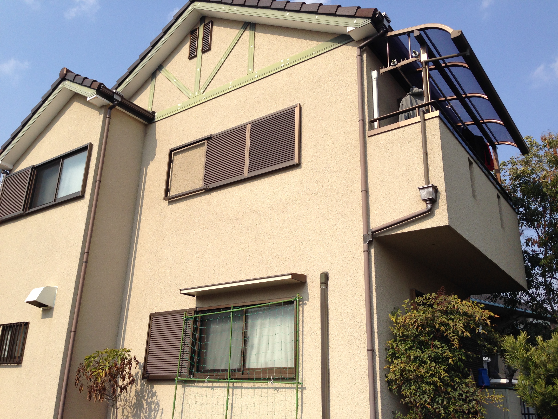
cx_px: 279
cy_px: 210
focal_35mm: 33
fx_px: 532
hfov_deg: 55.4
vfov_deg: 42.9
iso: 50
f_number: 2.4
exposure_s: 1/1695
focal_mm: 4.12
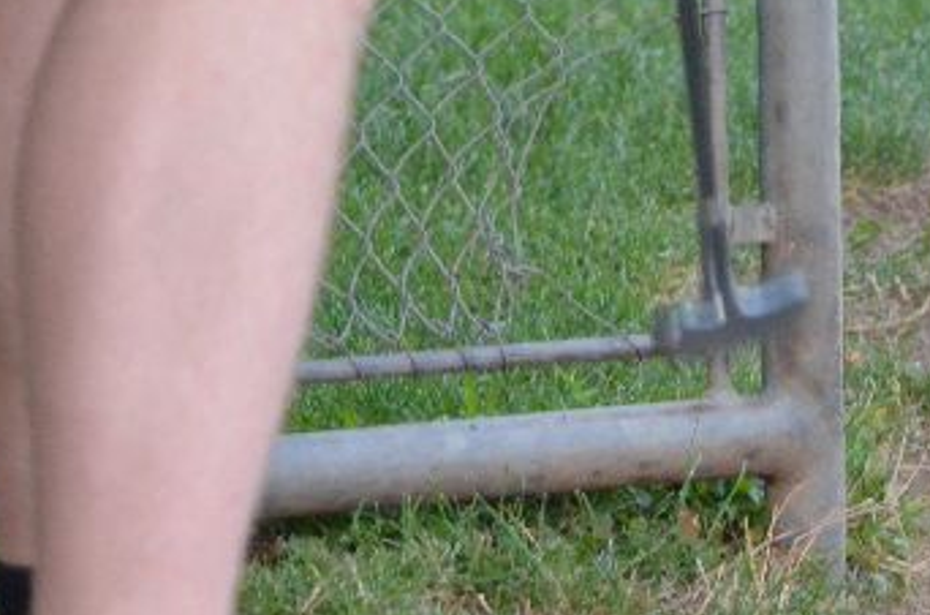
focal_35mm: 899
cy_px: 370
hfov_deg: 2.3
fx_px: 23160
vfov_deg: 1.5
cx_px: 661
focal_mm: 200
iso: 2500
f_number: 6.3
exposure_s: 1/125
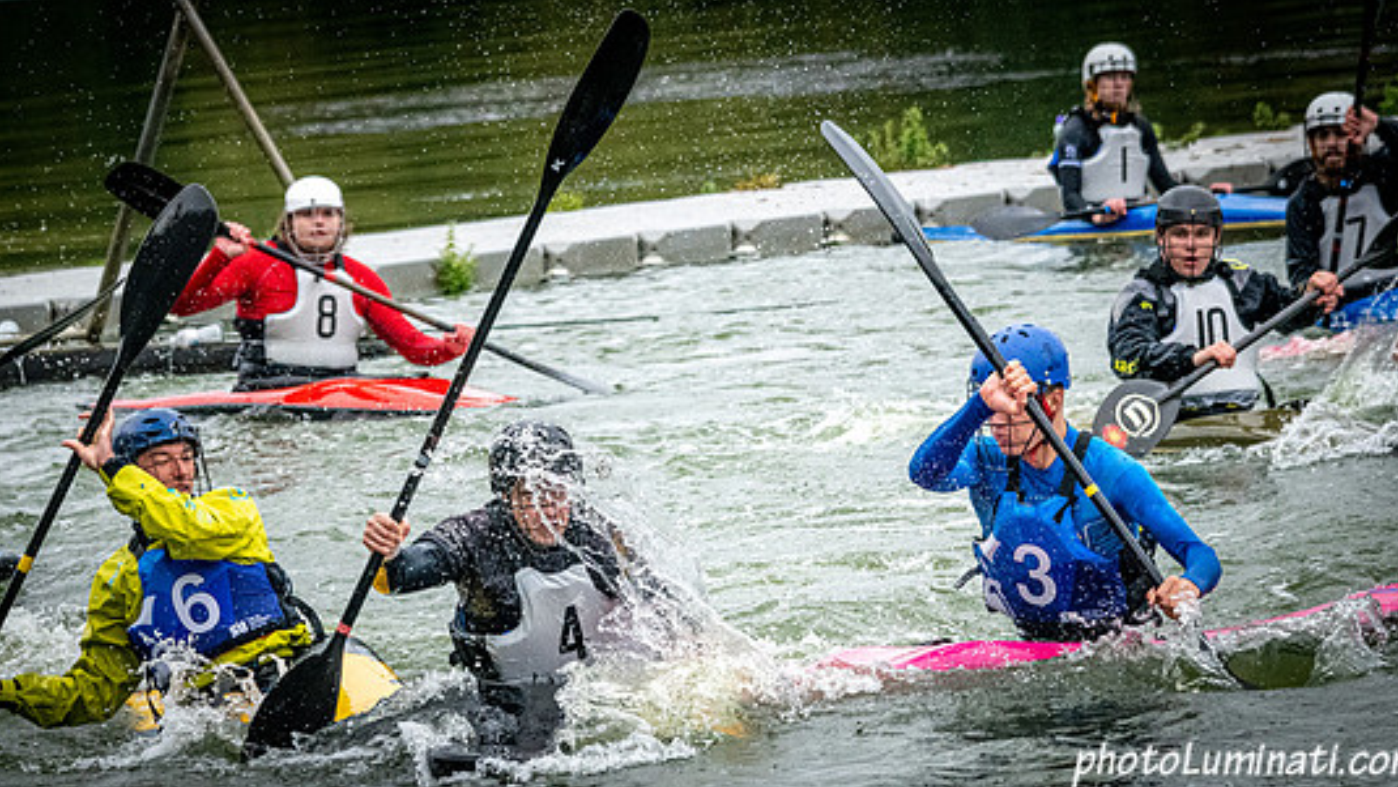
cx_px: 720
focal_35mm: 284
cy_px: 622
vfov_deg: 4.3
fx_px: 10528
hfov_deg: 7.6
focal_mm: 200
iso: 3200
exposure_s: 1/2500
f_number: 9
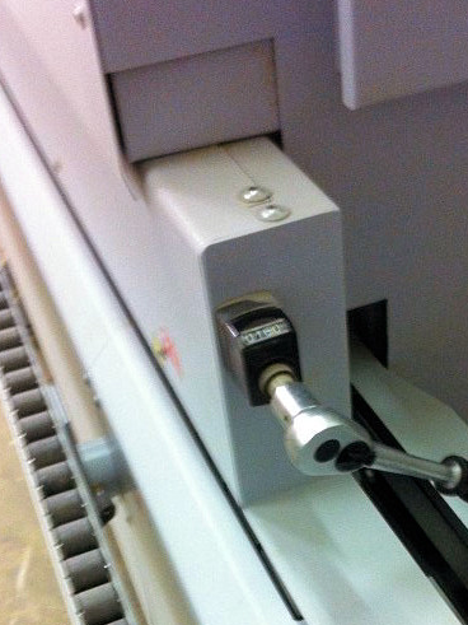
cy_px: 480
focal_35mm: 57
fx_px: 1028
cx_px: 298
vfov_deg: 33.0
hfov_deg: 25.6
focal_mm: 3.85
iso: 250
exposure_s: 1/15
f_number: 2.8
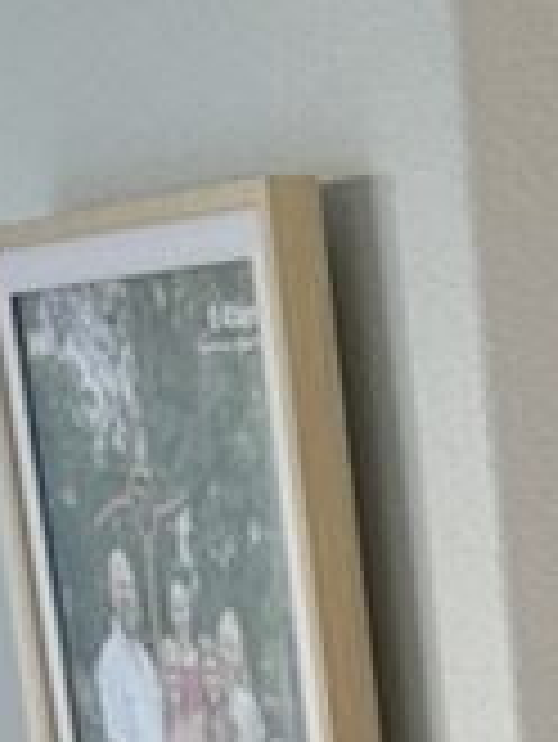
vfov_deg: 11.0
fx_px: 3198
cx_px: 1494
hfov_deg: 8.7
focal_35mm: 149
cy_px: 1830
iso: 250
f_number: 1.78
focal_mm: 6.76
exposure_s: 1/41
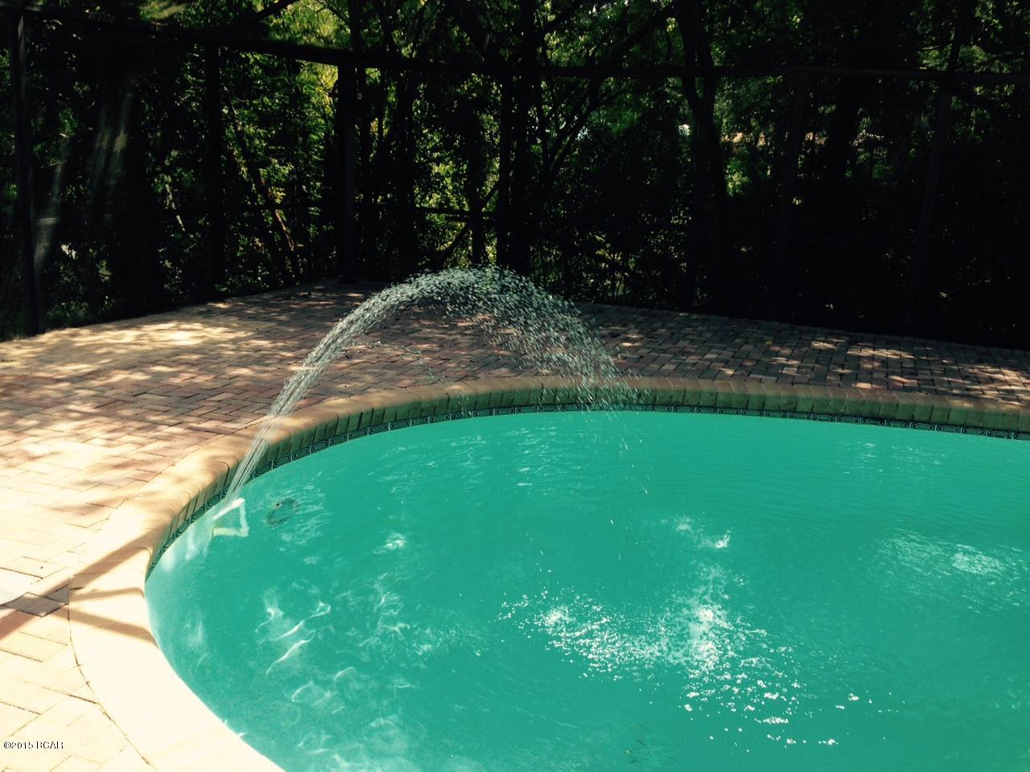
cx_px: 515
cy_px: 386
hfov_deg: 55.4
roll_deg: -2.7
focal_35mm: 33
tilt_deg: -14.6
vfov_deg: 42.9
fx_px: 982
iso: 50
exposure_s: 1/205
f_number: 2.4
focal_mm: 4.12
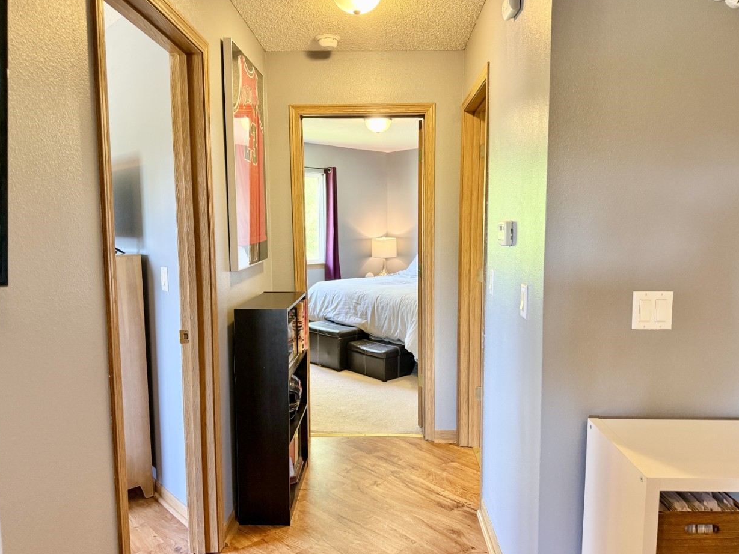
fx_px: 534
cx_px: 376
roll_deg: +0.1
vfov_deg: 54.9
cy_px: 281
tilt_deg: -6.2
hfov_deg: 69.4
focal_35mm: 25
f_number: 1.78
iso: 250
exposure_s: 1/60
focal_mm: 6.76
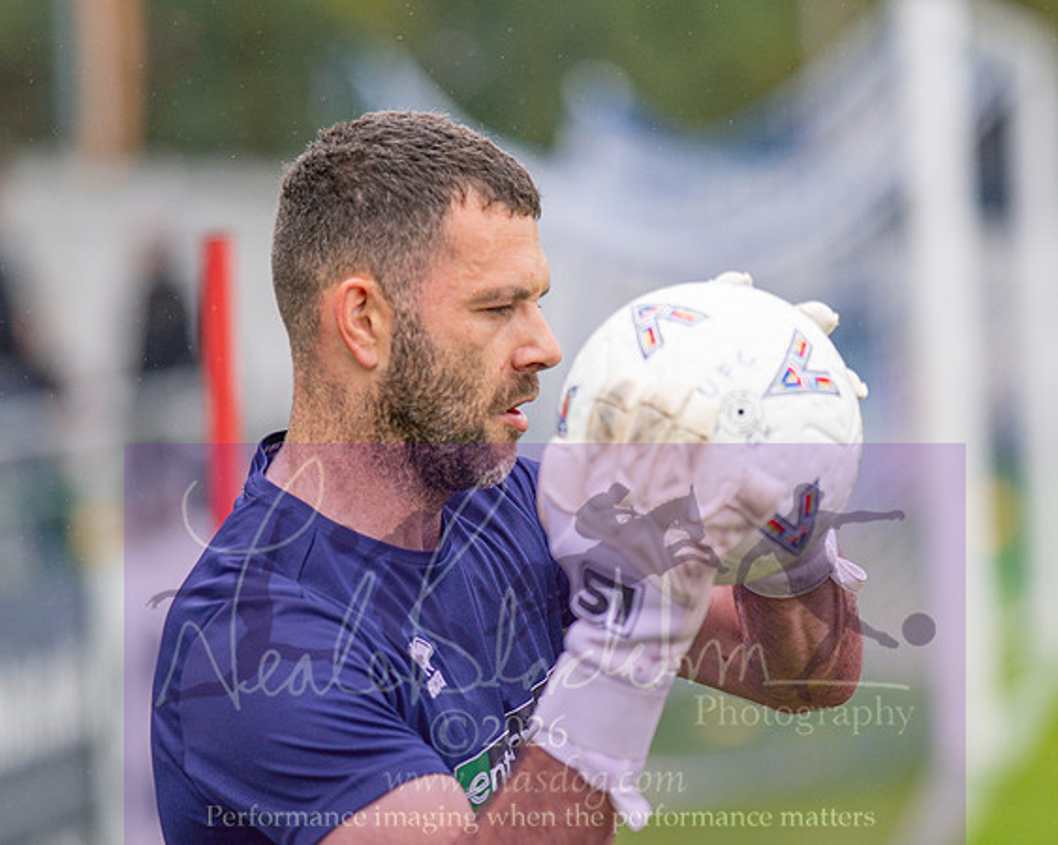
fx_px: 7829
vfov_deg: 6.2
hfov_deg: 7.7
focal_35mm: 250
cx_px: 412
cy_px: 381
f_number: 1.8
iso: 400
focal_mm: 135
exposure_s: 1/4000
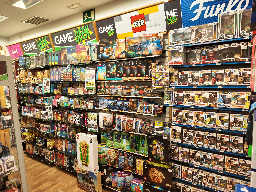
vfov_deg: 58.9
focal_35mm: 23
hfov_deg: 73.9
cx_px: 128
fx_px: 170
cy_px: 96
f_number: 1.67
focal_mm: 6.62
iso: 64
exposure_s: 1/100
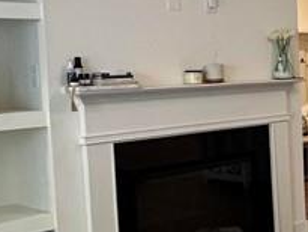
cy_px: 87
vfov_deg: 22.6
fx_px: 579
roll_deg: +1.7
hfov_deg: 21.8
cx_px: 520
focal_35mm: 65
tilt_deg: -3.0
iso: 320
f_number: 1.8
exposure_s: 1/60
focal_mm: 1.57
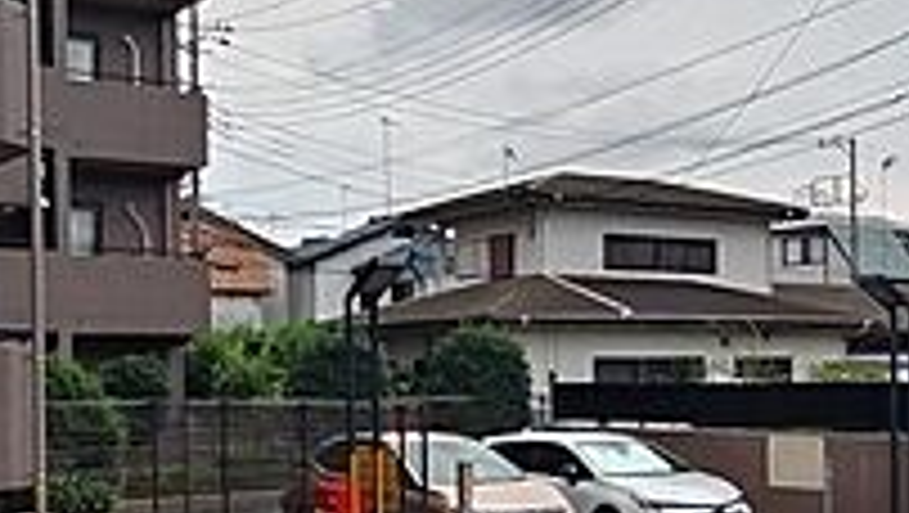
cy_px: 414
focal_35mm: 46
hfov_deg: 44.1
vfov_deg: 25.6
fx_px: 1110
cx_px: 585
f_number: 2.4
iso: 50
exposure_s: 1/284
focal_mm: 1.6
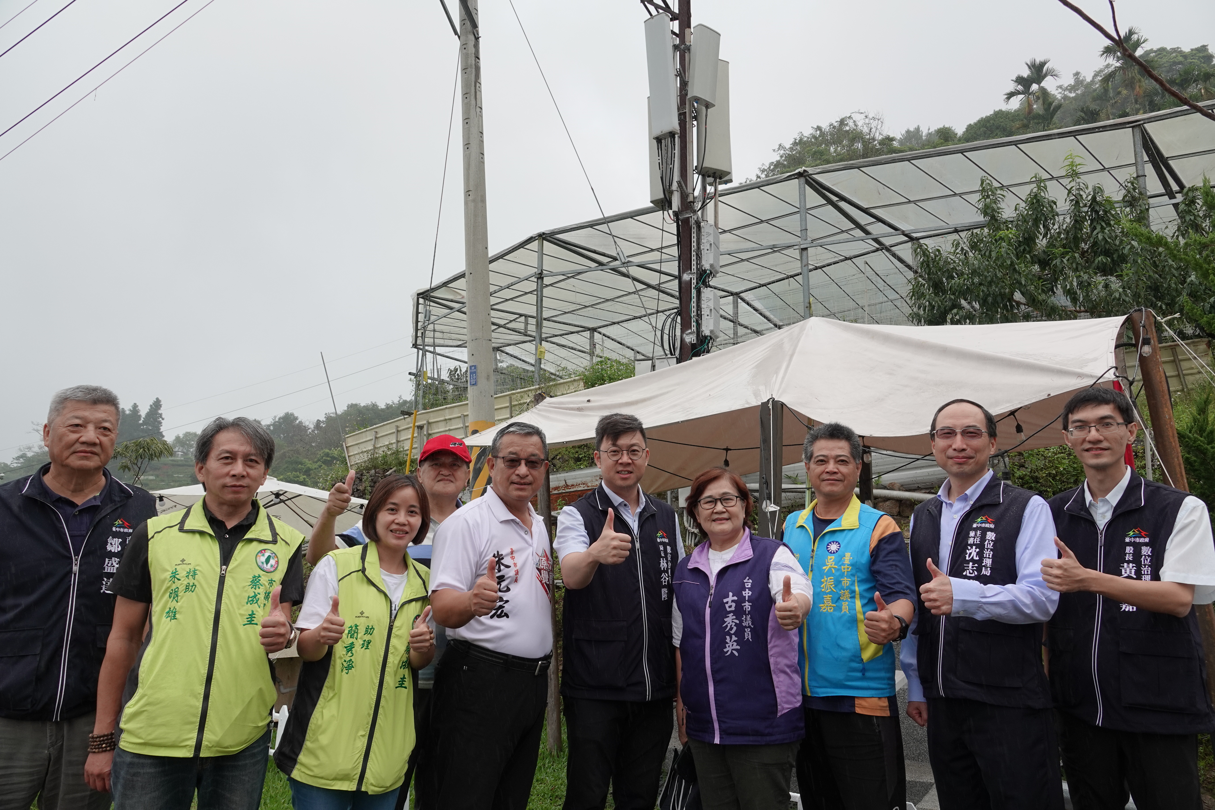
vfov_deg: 53.1
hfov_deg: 73.7
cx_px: 608
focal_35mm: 24
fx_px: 810
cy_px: 405
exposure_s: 1/250
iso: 100
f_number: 5
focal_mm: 8.8
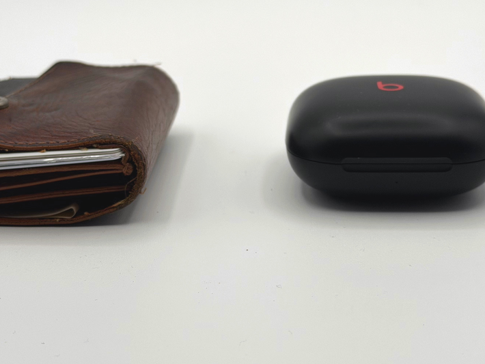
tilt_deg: -18.8
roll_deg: +3.8
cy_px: 137
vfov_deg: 20.1
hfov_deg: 26.7
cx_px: 236
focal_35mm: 73
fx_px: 1023
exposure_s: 1/747
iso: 64
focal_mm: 6.76
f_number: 1.78
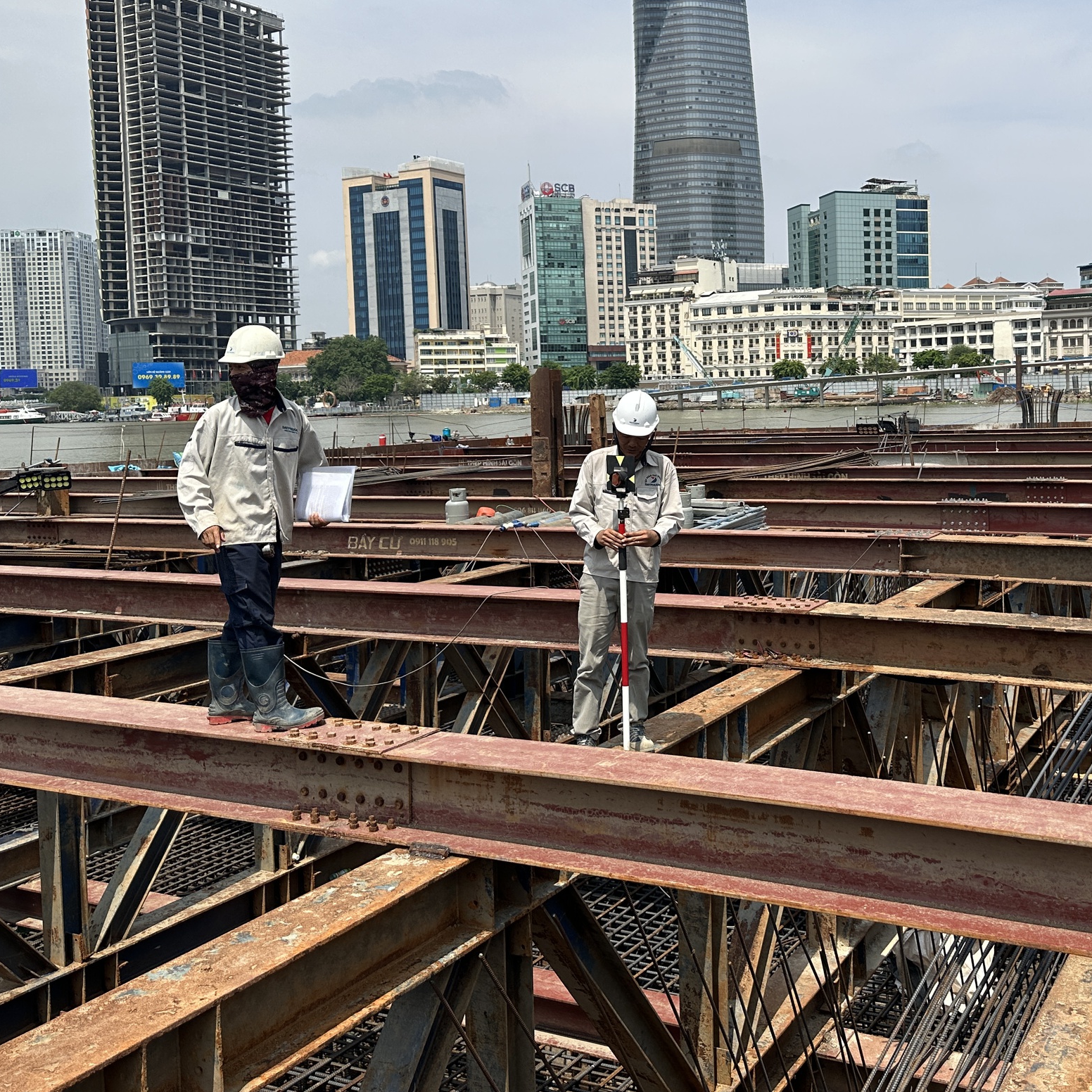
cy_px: 450
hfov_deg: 46.2
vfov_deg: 47.0
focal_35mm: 35
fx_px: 1249
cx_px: 763
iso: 80
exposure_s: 1/5263
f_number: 1.78
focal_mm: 6.86
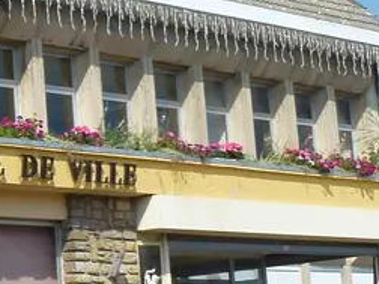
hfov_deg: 14.4
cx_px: -287
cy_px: 221
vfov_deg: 12.1
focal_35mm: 122
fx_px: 1336
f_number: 4
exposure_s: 1/800
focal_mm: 4.3
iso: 100
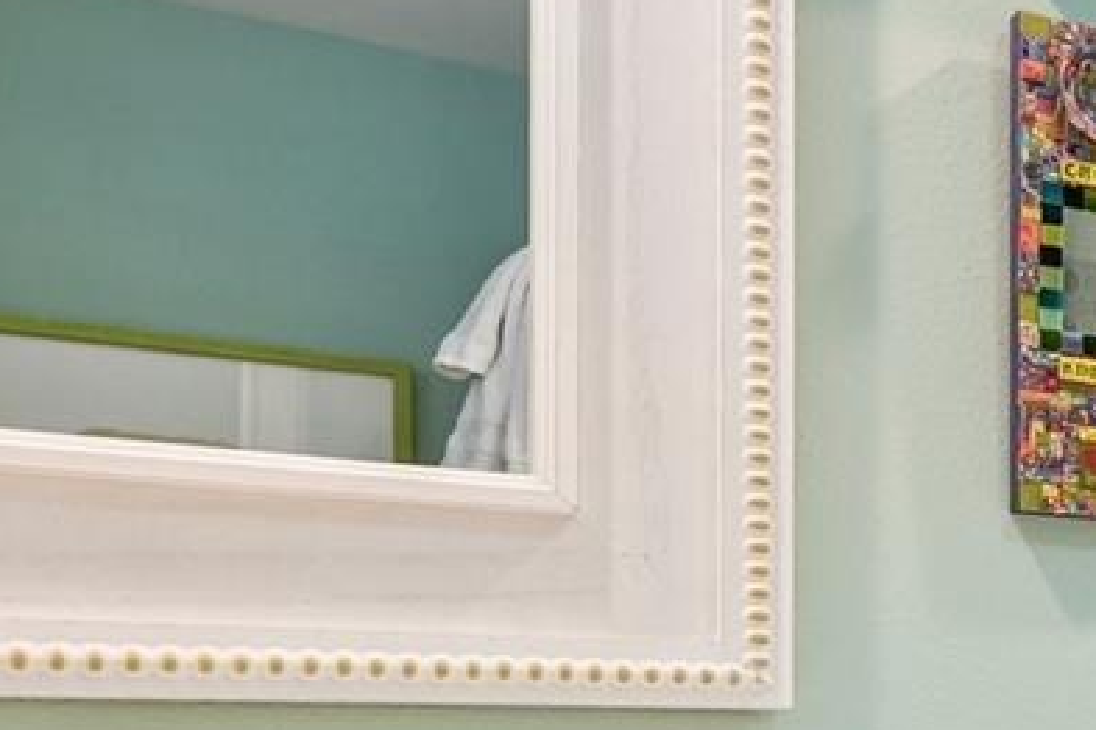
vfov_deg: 22.8
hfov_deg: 23.9
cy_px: 738
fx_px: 1735
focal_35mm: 57
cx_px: 1804
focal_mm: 14
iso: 400
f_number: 8
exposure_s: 1/25
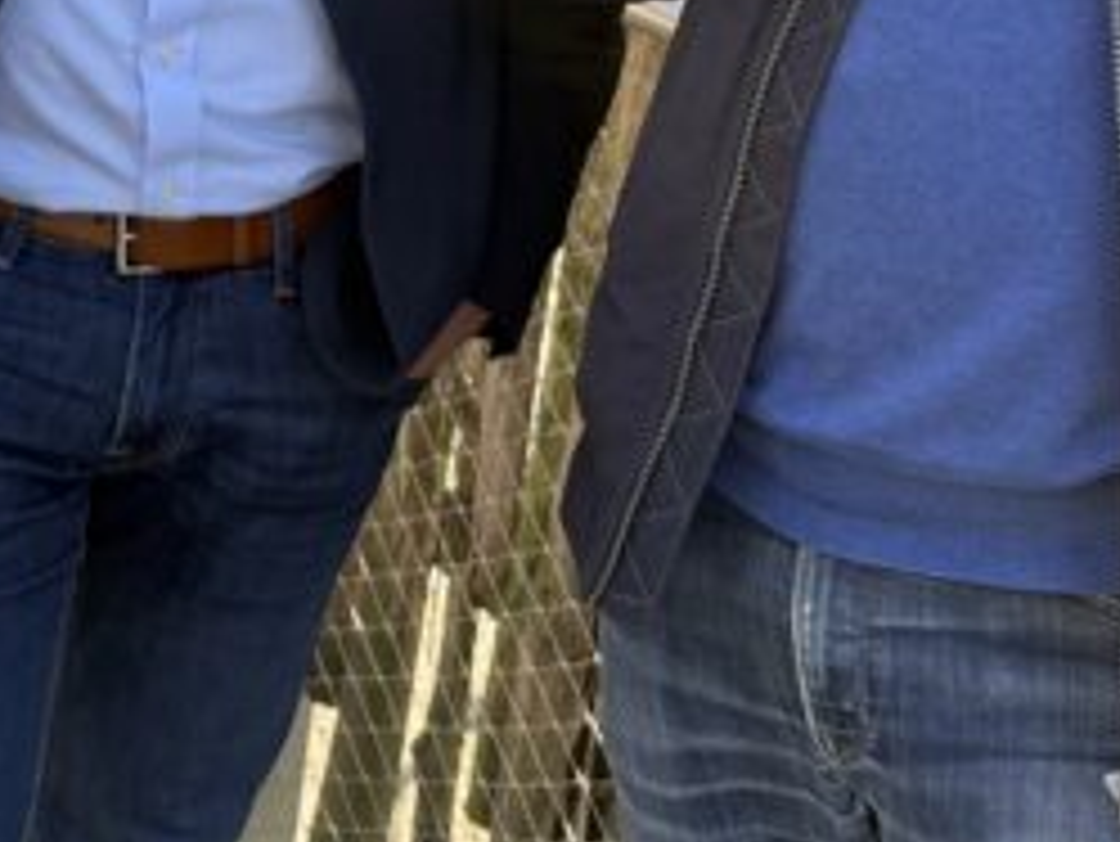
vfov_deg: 18.2
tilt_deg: -0.8
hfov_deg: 26.2
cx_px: 378
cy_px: -342
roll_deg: -5.4
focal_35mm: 74
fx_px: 2395
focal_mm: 6.76
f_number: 1.78
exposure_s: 1/517
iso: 100
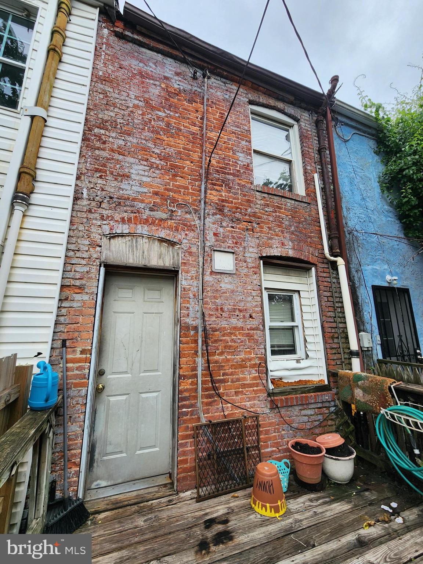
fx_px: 212
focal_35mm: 13
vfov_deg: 106.2
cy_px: 282
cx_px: 212
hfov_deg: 89.9
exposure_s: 1/330
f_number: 2.2
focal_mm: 2.2
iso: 50
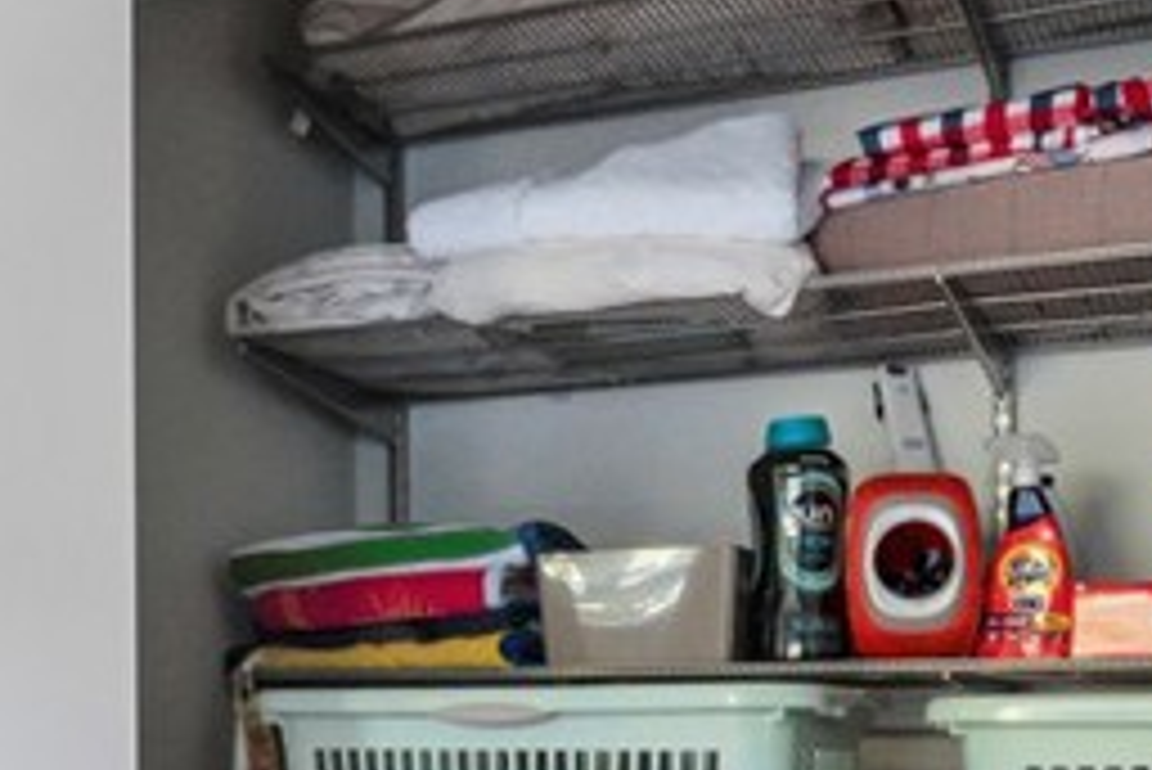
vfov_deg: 21.4
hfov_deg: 32.7
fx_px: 1921
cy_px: 871
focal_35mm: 60
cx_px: 284
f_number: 13
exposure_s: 1/2
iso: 1600
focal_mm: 15
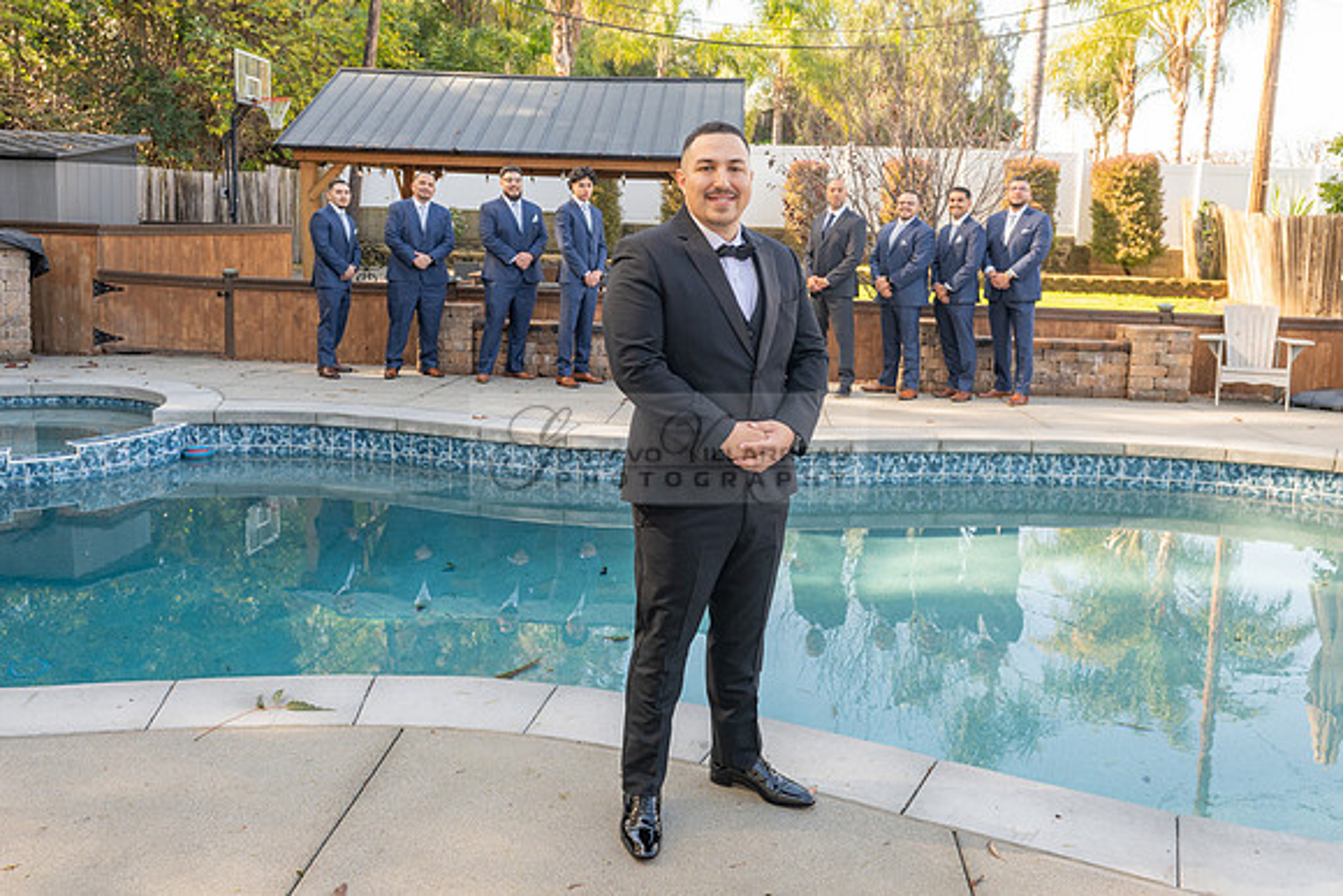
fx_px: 1167
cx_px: 666
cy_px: 383
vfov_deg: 41.9
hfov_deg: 59.8
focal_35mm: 31
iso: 320
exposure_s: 1/160
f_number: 6.3
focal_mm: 26
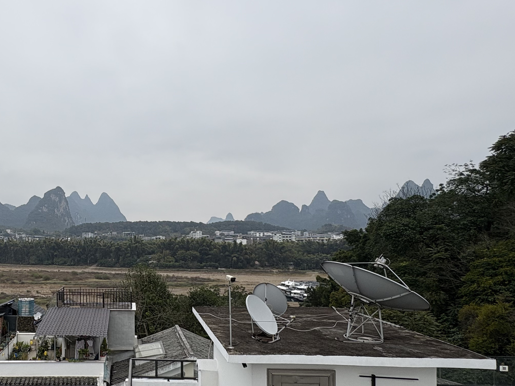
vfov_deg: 49.5
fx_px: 417
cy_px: 228
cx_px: 99
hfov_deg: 58.3
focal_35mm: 28
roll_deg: +0.2
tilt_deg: +1.3
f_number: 2.2
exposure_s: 1/1449
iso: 40
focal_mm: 2.22
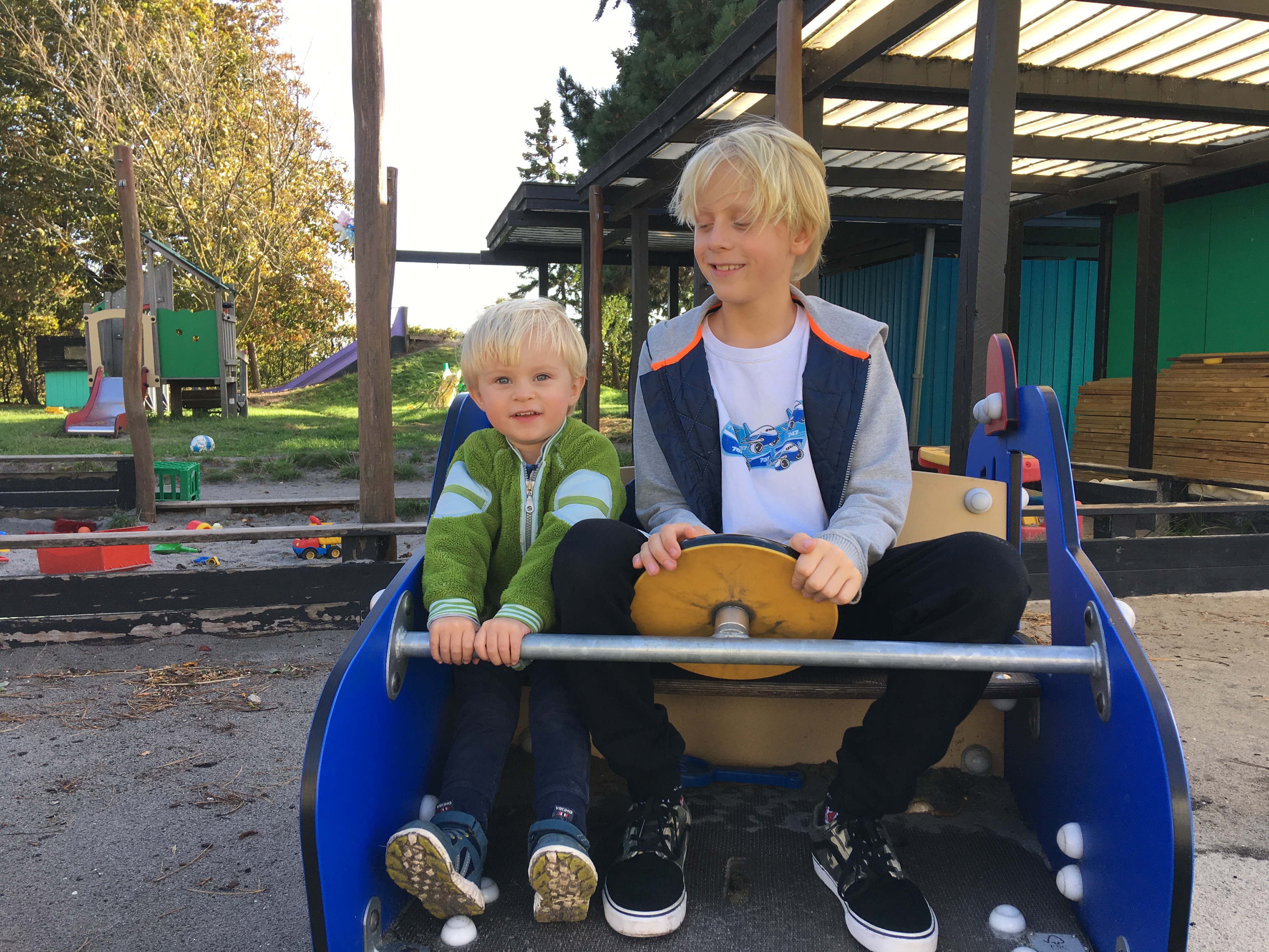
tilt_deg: -6.1
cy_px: 476
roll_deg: +0.1
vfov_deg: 48.2
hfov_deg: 61.7
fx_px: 1063
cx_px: 634
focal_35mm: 29
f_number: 2.2
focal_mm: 4.15
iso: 25
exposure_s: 1/232
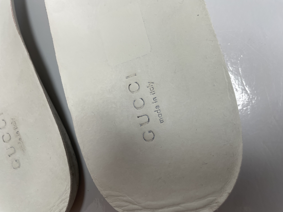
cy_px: 106
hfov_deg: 67.3
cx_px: 142
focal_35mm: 26
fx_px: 213
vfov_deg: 53.1
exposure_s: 1/121
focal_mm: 4.2
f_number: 1.6
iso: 40
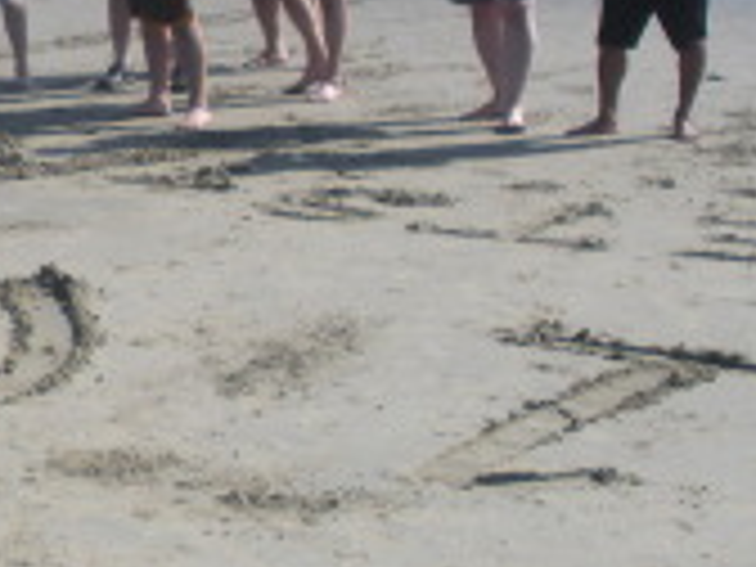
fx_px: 2992
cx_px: -135
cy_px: 0
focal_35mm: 137
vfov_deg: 10.7
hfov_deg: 14.0
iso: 64
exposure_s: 1/833
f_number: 3.5
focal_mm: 6.3
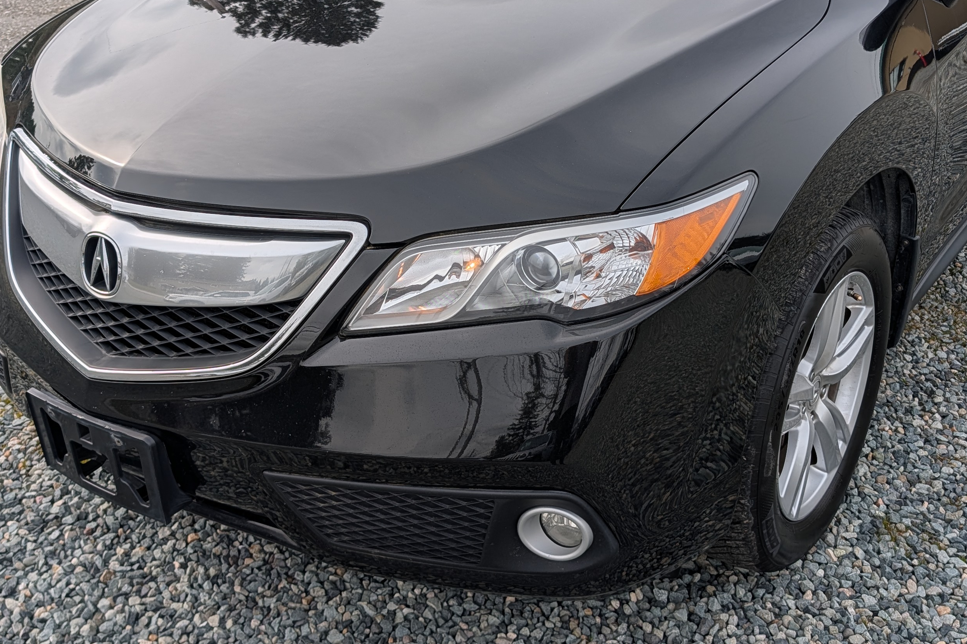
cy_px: 259
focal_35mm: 41
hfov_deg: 47.4
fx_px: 1101
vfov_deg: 32.5
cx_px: 515
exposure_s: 1/4651
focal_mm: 6.9
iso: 21
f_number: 1.68
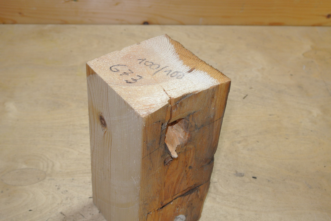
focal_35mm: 51
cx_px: 166
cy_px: 110
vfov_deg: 26.6
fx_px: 469
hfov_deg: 38.8
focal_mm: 18.9
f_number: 4.8
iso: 180
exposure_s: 1/60
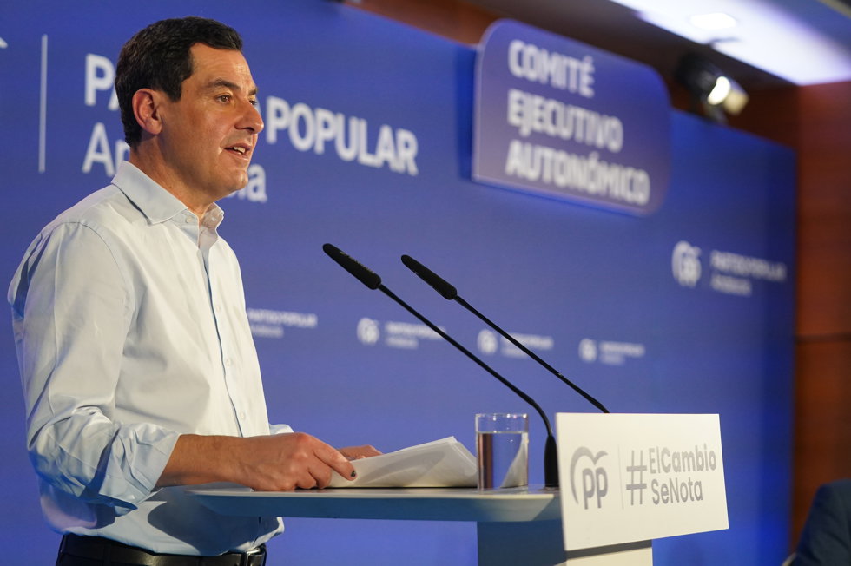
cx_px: 426
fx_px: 1748
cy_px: 283
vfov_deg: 18.4
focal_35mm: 74
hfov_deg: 27.4
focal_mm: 74
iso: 4000
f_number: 3.5
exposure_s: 1/1000
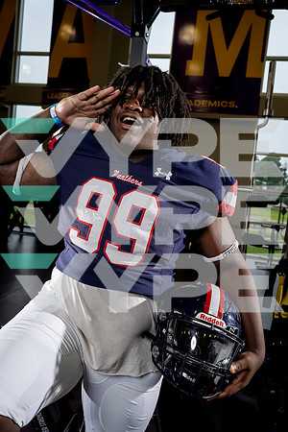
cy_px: 216
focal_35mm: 28
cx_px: 144
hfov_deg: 46.4
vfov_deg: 65.5
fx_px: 336
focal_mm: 28
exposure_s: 1/250
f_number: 5.6
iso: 640
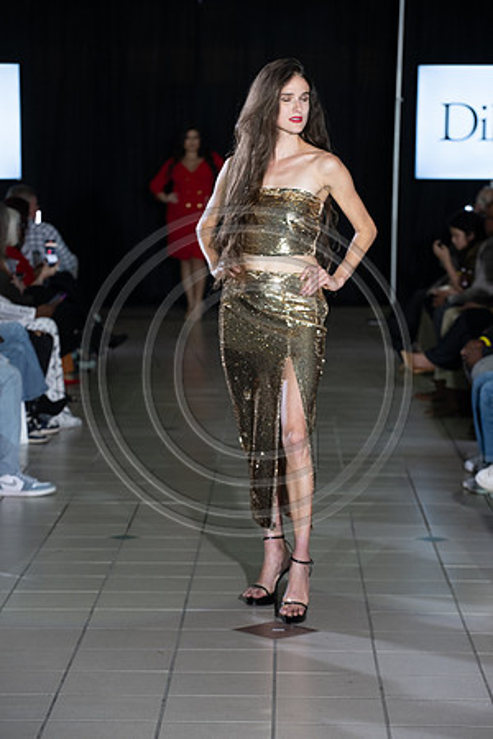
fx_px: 2300
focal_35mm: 112
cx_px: 246
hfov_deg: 12.2
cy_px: 370
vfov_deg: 18.3
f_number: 5
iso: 1250
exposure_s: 1/160
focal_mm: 112
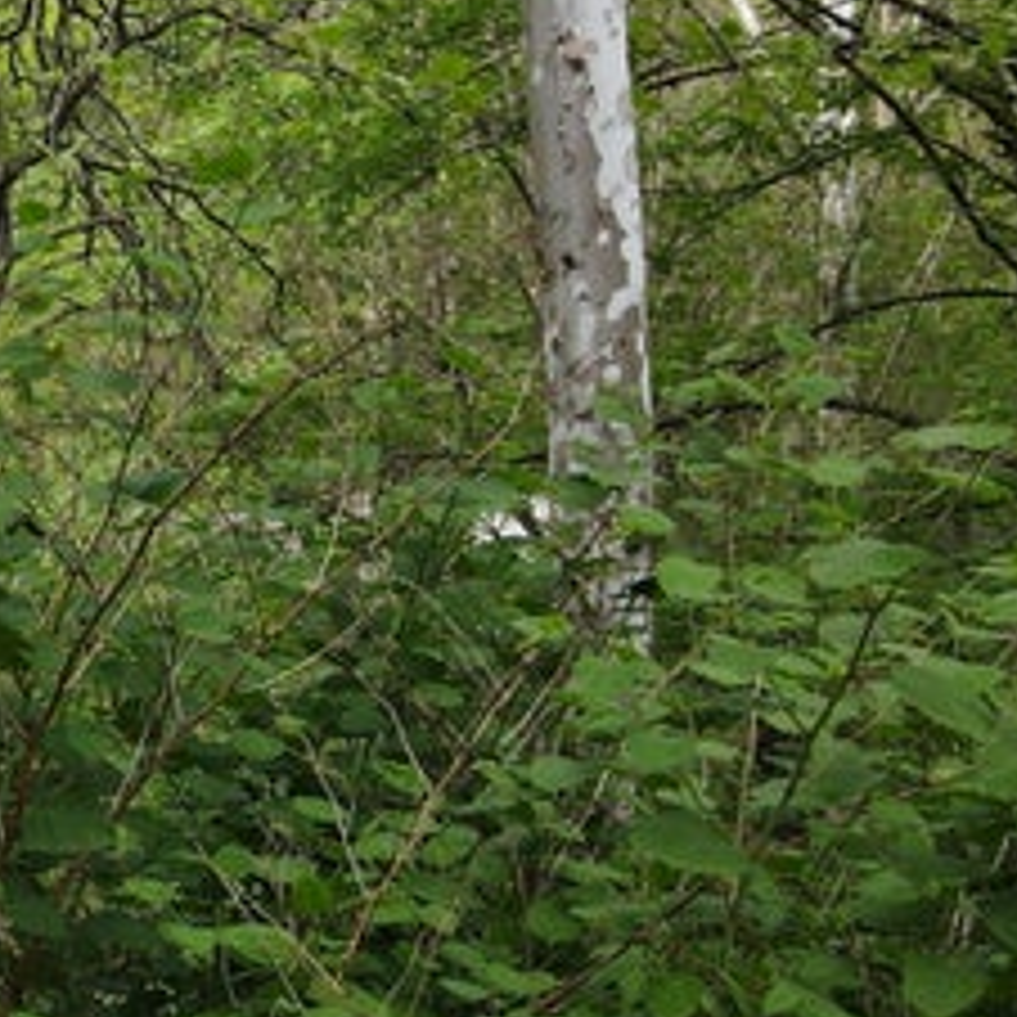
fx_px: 2659
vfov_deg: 21.6
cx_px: -547
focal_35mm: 80
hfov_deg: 18.8
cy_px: 666
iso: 100
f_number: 2.8
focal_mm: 4.5
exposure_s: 1/100
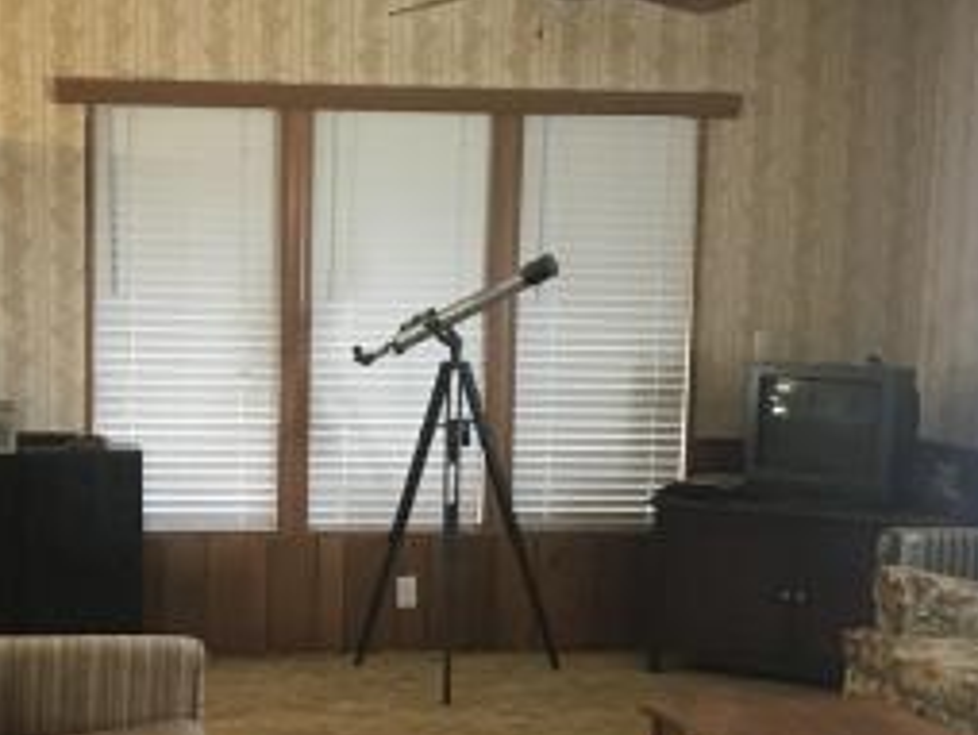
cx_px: 327
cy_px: 546
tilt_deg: -8.6
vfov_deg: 20.1
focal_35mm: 73
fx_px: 2064
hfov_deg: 26.5
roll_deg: -0.8
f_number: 2.2
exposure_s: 1/30
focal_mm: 4.15
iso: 160
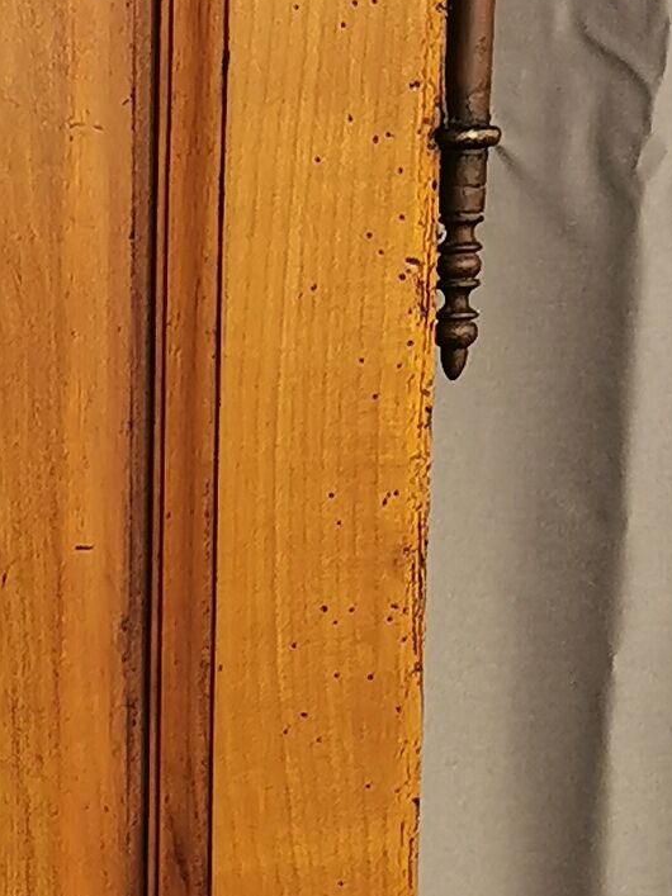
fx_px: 4143
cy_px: 1442
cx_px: -458
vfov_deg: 11.7
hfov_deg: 8.9
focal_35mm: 160
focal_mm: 5.58
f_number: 1.8
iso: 50
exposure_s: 1/100
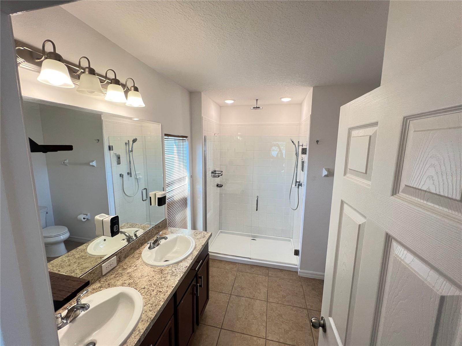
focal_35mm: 13
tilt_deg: -8.9
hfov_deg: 106.2
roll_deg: -0.9
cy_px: 173
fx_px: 174
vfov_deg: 89.9
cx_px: 231
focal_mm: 1.57
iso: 125
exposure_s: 1/120
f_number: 1.8
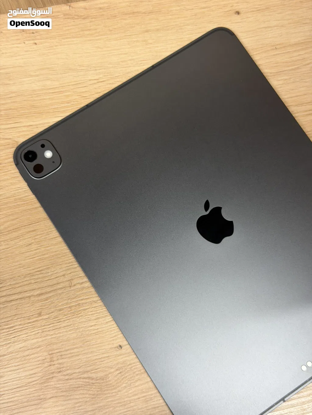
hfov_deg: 30.3
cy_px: 208
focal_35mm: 48
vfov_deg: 39.7
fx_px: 577
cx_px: 156
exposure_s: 1/50
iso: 250
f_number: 1.78
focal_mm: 6.76
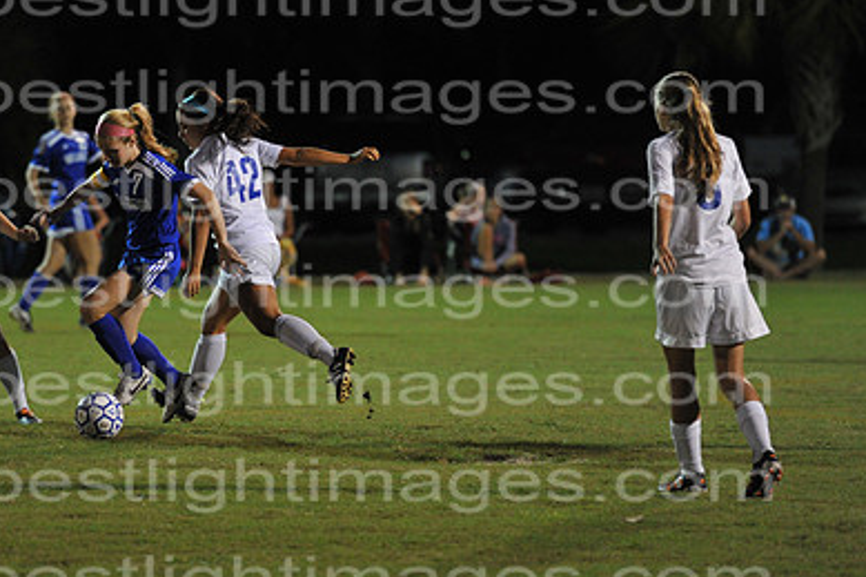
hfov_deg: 6.9
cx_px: 269
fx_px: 7165
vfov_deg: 4.6
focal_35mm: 298
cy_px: 243
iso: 2500
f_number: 3.2
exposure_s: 1/500
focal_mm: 200
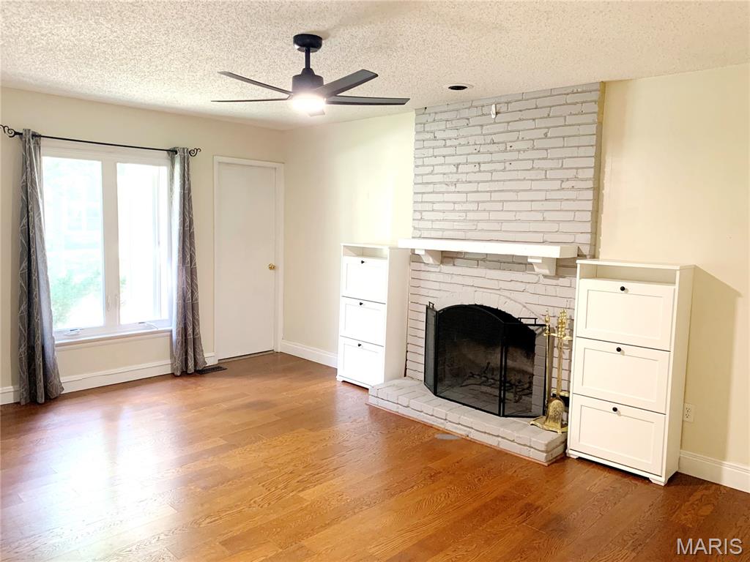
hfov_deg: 67.3
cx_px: 375
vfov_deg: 53.1
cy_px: 281
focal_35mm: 26
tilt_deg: -5.5
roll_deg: -1.6
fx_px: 563
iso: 320
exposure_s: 1/60
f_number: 1.8
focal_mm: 4.25
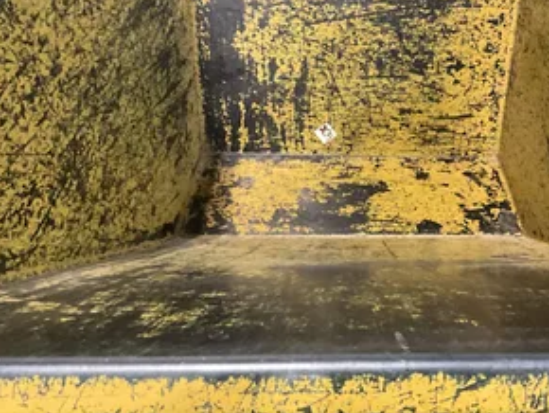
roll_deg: -2.9
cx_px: 369
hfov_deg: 46.0
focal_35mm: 40
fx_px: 635
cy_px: 186
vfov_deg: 36.0
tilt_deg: -37.4
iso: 400
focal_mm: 3
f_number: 1.8
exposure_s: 1/30
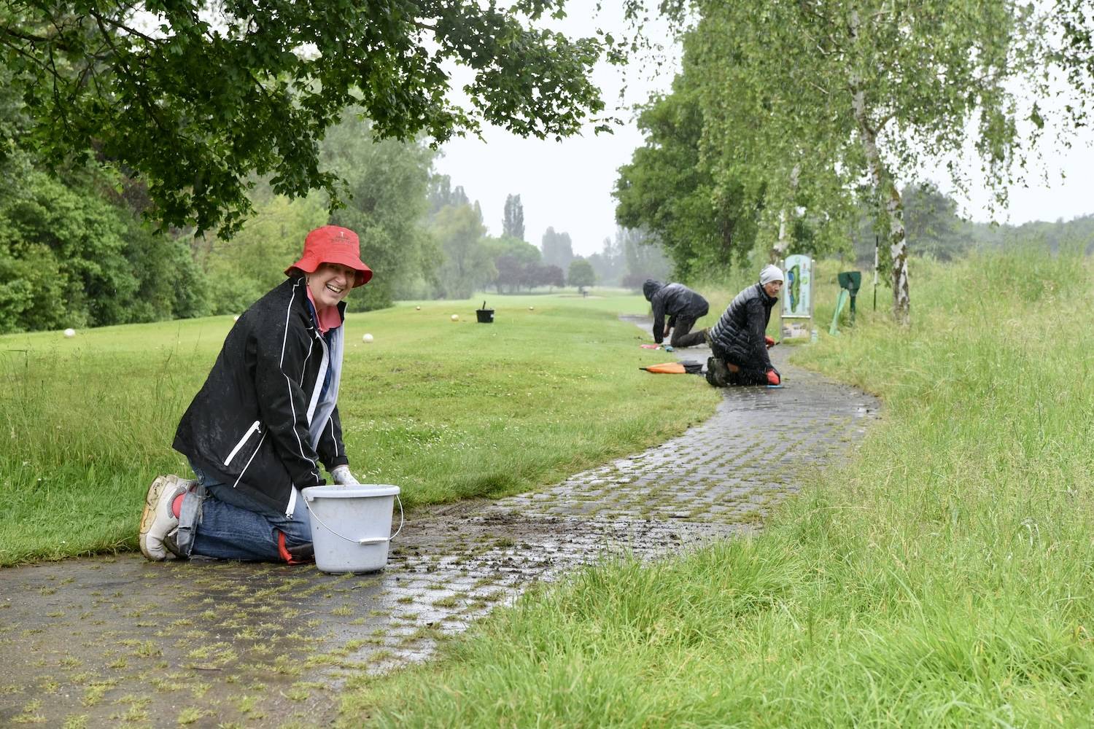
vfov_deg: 19.5
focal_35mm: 70
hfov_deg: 28.8
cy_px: 364
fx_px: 2127
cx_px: 547
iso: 2500
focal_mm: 70
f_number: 9
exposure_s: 1/500
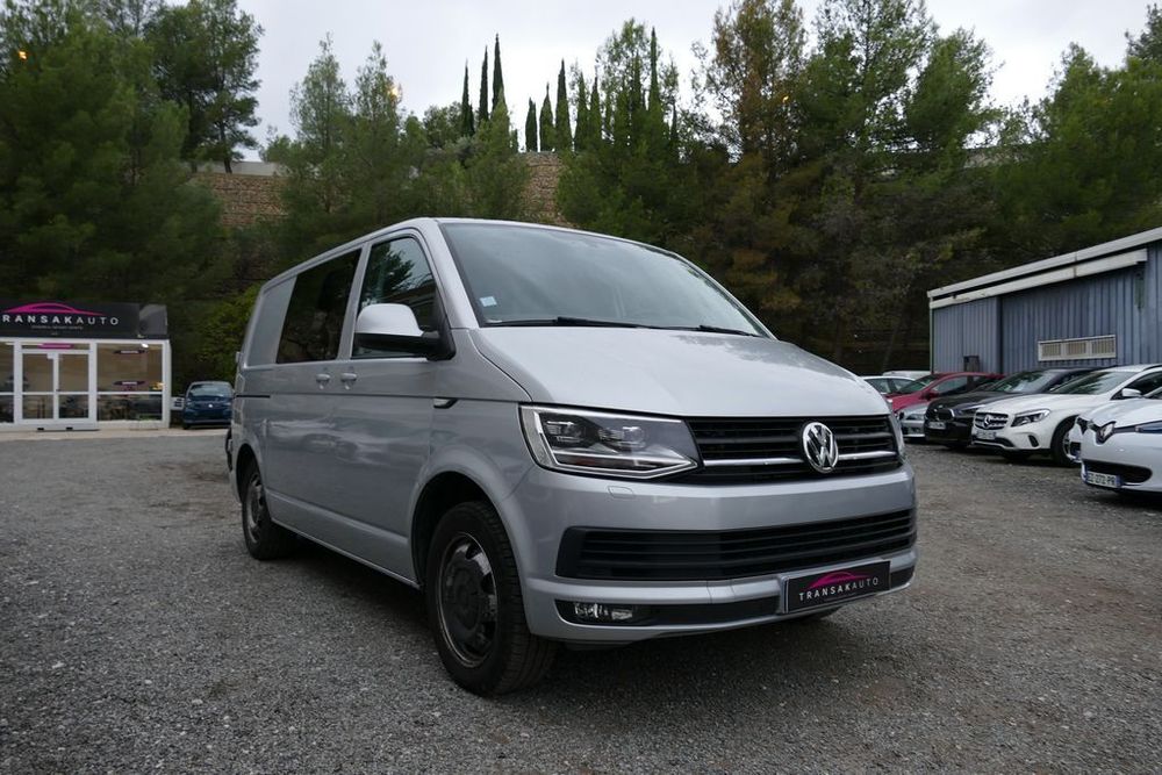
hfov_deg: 71.5
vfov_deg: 51.3
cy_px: 388
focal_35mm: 25
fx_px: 807
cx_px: 581
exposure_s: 1/60
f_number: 2.8
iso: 200
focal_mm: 9.12
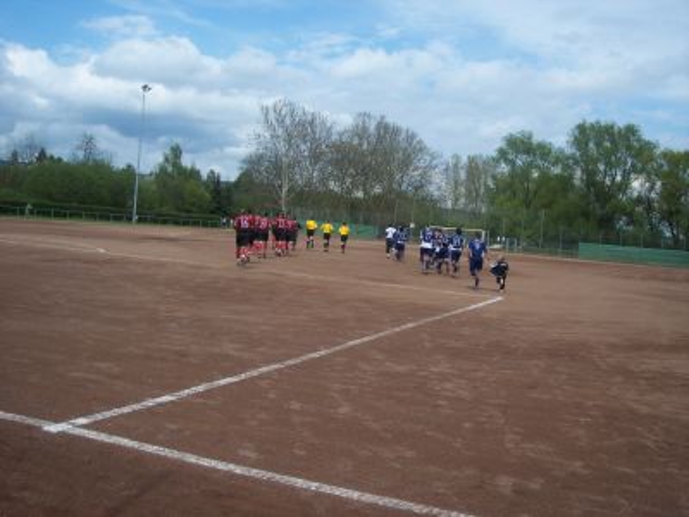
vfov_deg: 36.8
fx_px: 776
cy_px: 258
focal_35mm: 39
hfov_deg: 47.9
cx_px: 344
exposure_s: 1/1000
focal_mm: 8
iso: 100
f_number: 4
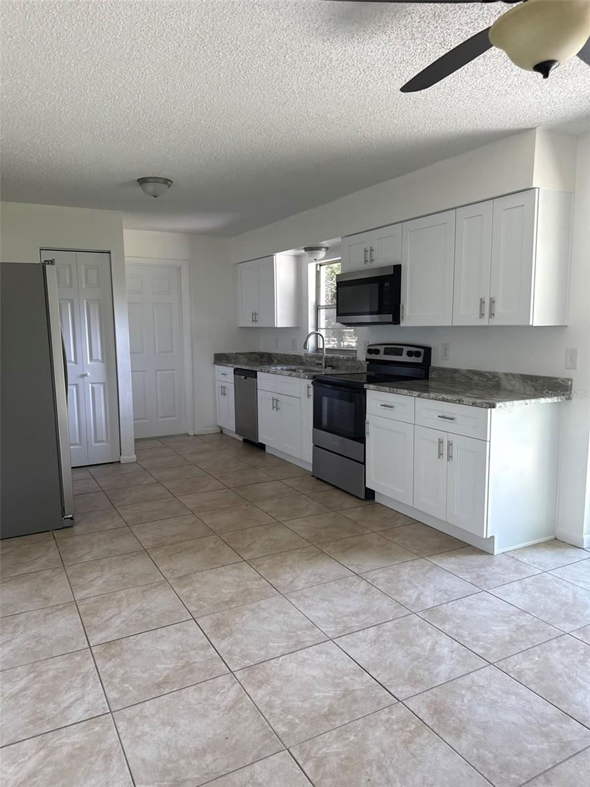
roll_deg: +0.2
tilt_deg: -8.6
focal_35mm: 24
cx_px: 295
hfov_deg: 56.8
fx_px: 545
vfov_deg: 71.6
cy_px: 394
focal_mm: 6.76
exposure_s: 1/121
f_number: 1.78
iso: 100
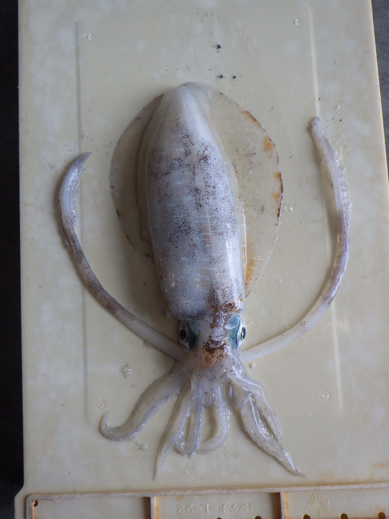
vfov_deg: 63.4
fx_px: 420
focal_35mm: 28
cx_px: 194
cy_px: 260
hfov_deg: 49.7
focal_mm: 5
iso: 125
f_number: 3.5
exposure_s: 1/80
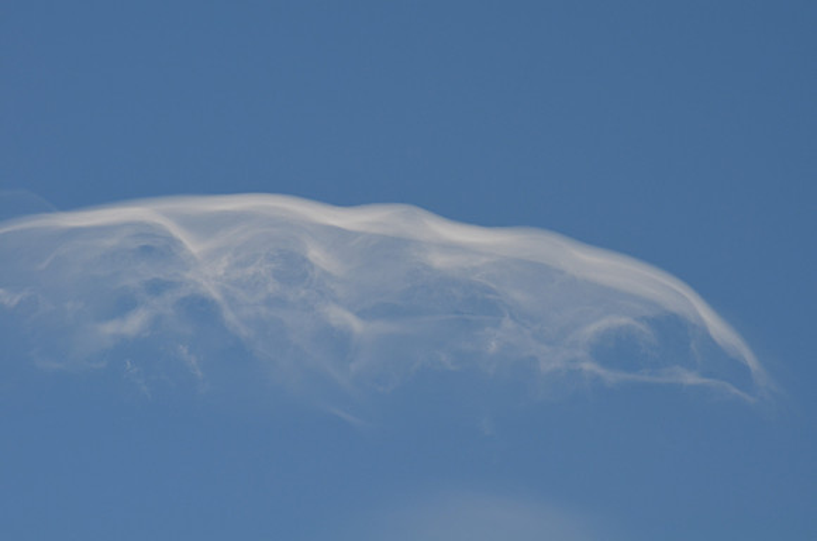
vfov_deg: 3.4
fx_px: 9171
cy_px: 270
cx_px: 408
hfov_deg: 5.1
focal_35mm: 405
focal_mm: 270
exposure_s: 1/250
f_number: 10
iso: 200
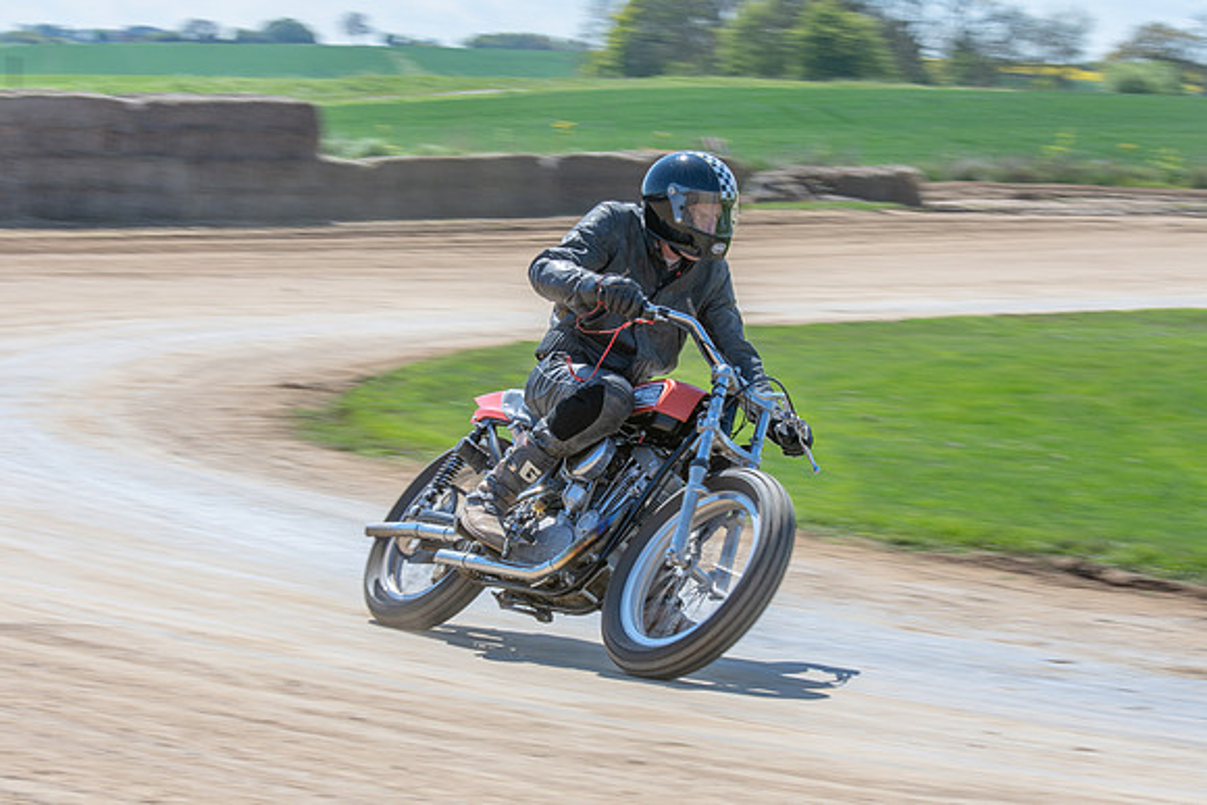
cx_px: 604
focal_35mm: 125
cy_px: 402
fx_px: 4195
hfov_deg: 16.4
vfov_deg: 11.0
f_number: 9
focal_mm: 70
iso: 125
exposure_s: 1/125
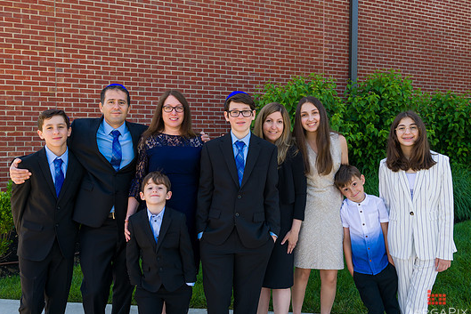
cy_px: 164
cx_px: 232
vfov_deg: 38.9
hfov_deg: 55.8
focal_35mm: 34
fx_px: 445
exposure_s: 1/250
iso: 200
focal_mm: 31
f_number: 5
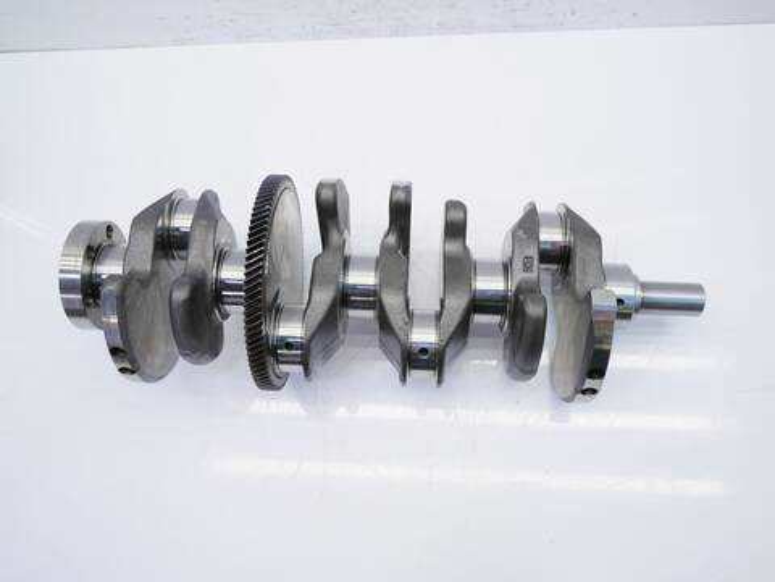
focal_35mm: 30
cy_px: 291
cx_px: 388
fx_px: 672
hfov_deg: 60.0
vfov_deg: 46.8
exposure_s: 1/100
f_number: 3.7
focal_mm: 15
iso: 200
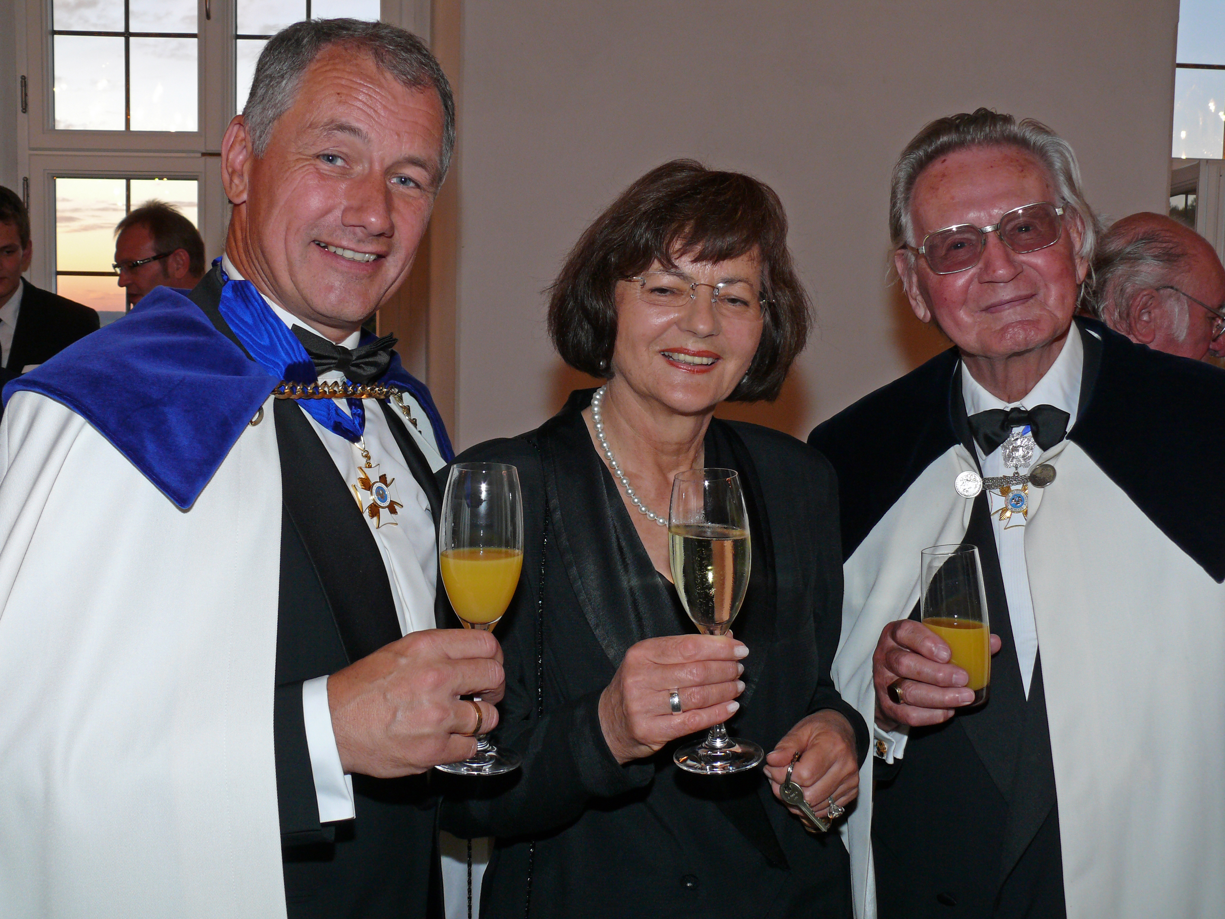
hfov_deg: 45.8
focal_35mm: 41
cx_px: 612
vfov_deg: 35.1
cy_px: 460
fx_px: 1451
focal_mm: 8.7
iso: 100
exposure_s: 1/30
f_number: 4
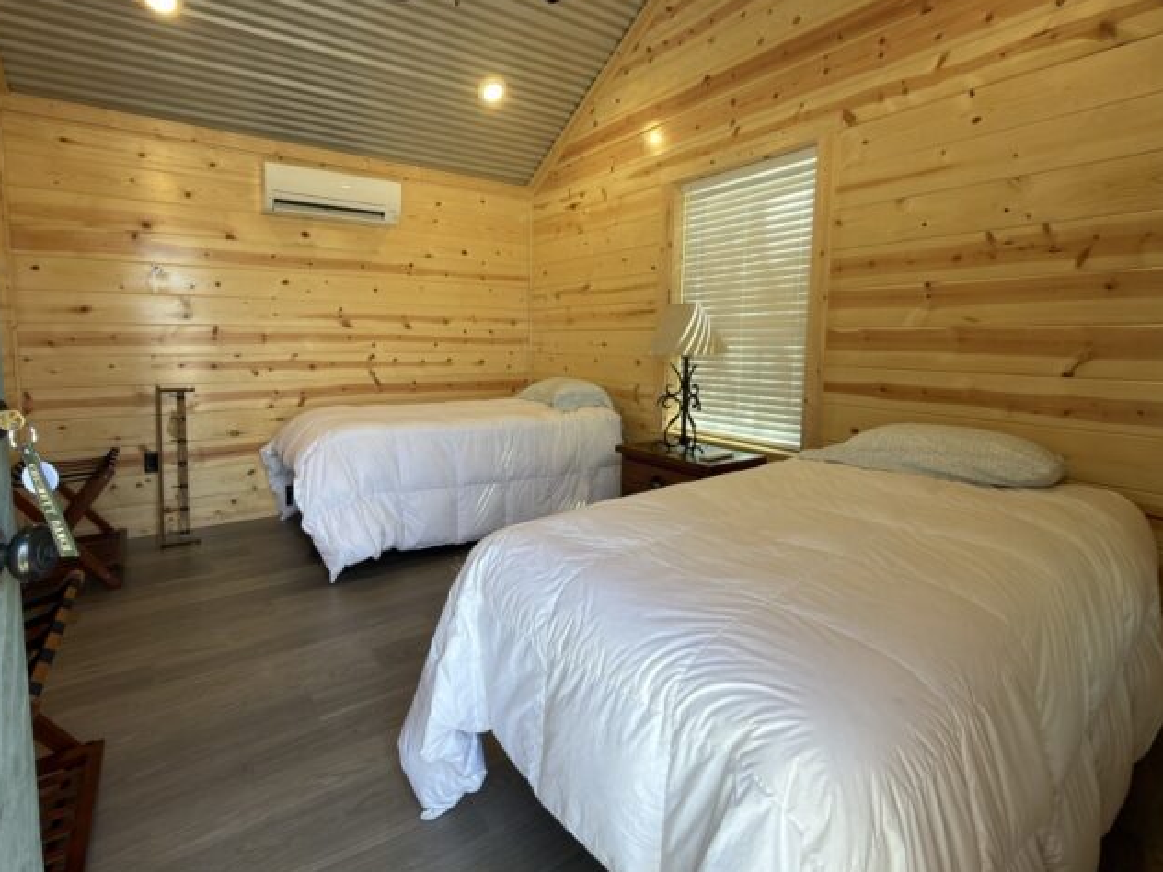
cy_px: 392
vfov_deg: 74.5
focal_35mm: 17
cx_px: 534
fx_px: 571
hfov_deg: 90.8
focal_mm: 2.22
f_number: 2.2
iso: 32
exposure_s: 1/60
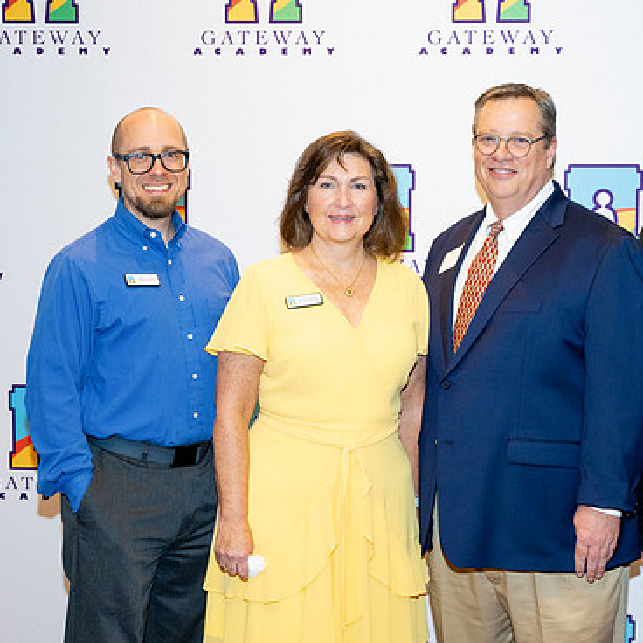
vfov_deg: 24.7
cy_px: 328
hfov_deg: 24.5
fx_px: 1471
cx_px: 428
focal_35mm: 70
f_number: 5.6
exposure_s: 1/100
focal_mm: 51
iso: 1000
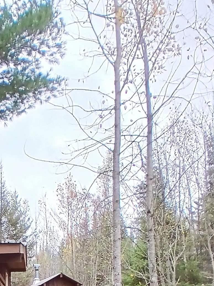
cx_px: -5
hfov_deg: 34.1
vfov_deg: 40.7
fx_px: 313
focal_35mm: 38
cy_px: 305
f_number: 2.2
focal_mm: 1.4
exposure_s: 1/120
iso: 64
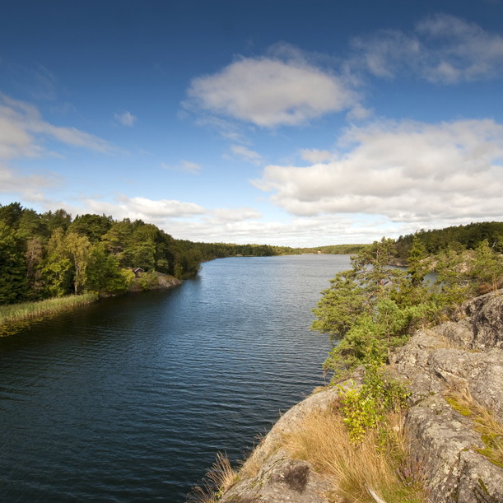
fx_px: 329
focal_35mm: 20
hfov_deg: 74.8
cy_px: 249
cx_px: 259
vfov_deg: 74.8
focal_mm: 10
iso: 200
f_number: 14
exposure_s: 1/125
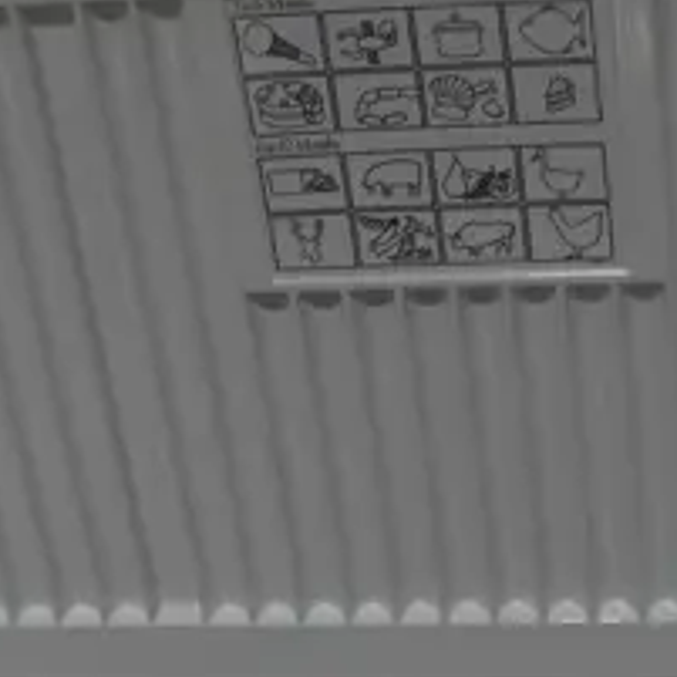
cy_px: 1122
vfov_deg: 12.9
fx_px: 2788
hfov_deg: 13.8
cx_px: 367
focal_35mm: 126
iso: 200
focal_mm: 14
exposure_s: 1/80
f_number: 3.5
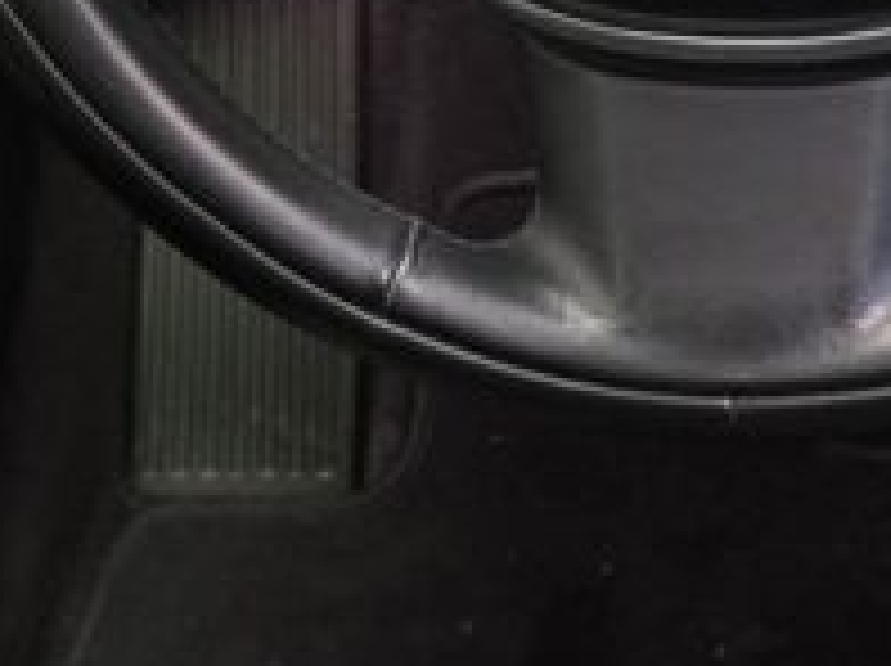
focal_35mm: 119
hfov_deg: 16.2
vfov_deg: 12.4
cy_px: 148
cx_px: 904
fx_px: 3059
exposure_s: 1/31
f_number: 1.8
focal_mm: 5.4
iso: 500
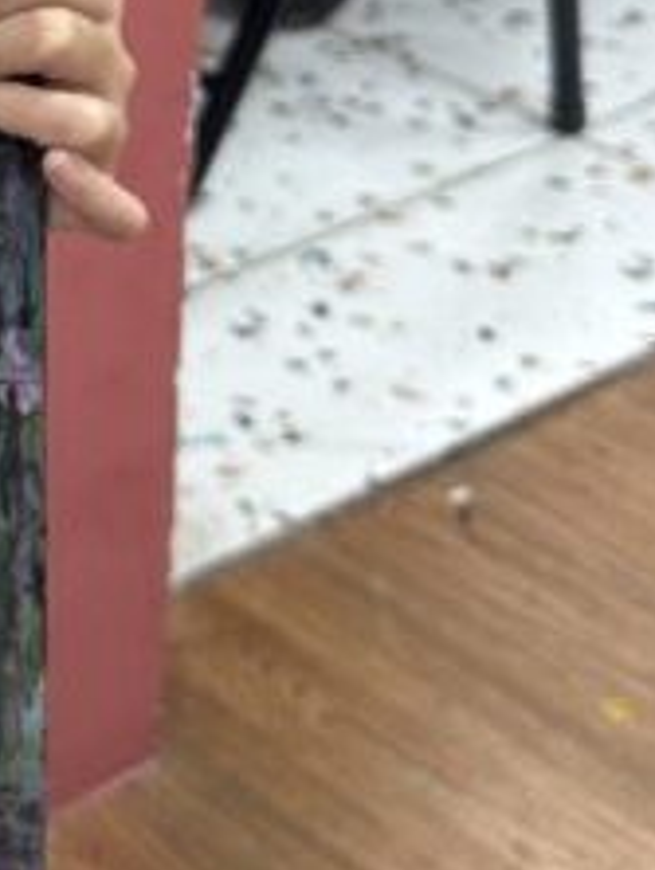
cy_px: -259
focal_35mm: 108
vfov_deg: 17.1
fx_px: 2720
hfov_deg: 12.5
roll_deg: +1.0
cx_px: -549
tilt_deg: -18.9
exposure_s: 1/100
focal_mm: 6.86
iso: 64
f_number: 1.78
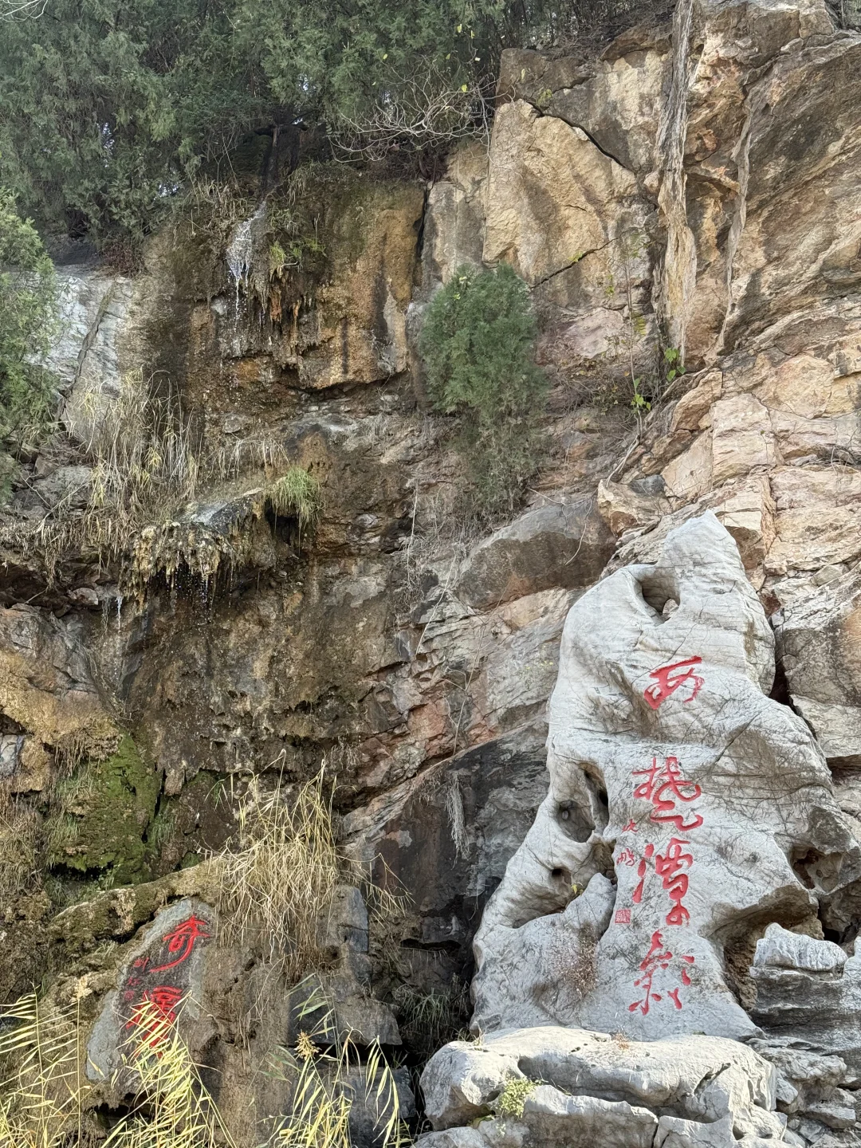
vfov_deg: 39.7
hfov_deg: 30.3
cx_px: 430
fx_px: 1592
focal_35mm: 48
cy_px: 574
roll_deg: -1.8
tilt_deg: +21.7
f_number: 1.78
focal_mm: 6.76
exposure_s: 1/740
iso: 100
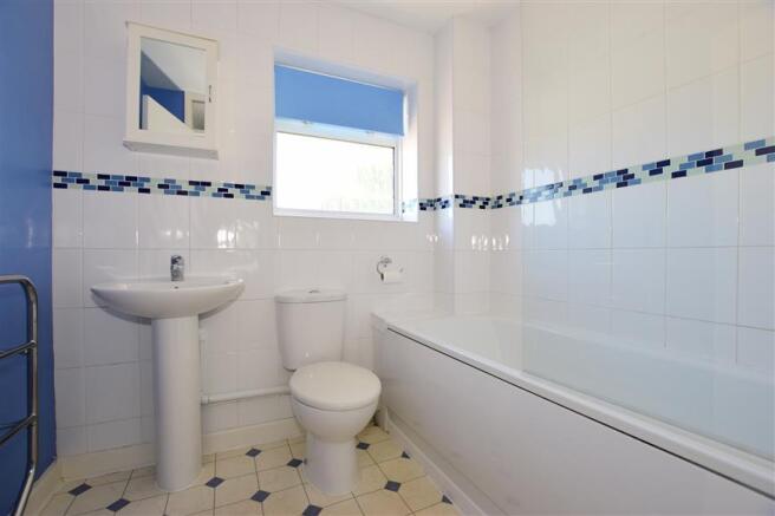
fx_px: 323
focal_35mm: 15
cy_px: 258
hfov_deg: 100.4
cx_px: 388
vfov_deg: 77.3
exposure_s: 1/80
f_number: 5.6
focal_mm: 10
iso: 400
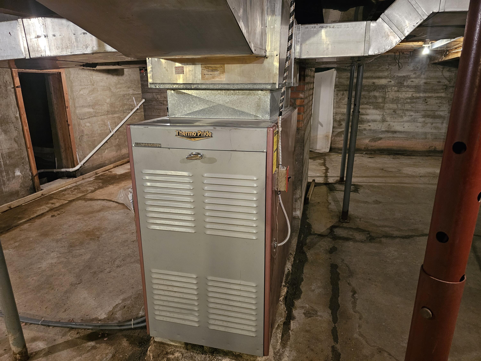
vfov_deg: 58.9
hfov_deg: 73.9
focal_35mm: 23
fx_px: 320
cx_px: 240
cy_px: 180
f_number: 1.7
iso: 640
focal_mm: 6.3
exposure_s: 1/30
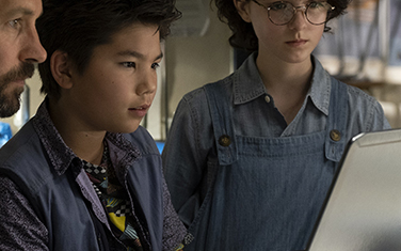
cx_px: 173
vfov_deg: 9.9
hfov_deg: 15.8
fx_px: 1443
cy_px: 90
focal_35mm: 132
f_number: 4
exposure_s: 1/160
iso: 3200
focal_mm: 56.3
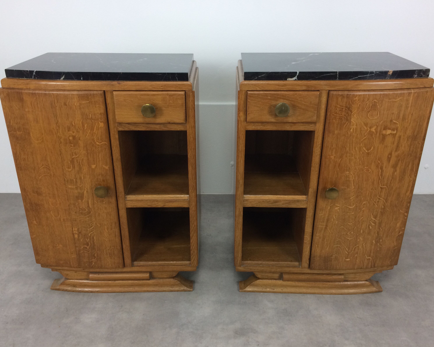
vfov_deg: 47.1
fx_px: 398
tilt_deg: -21.8
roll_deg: -0.1
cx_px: 217
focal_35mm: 31
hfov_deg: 57.2
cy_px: 171
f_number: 2.2
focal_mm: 4.15
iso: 50
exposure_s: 1/33
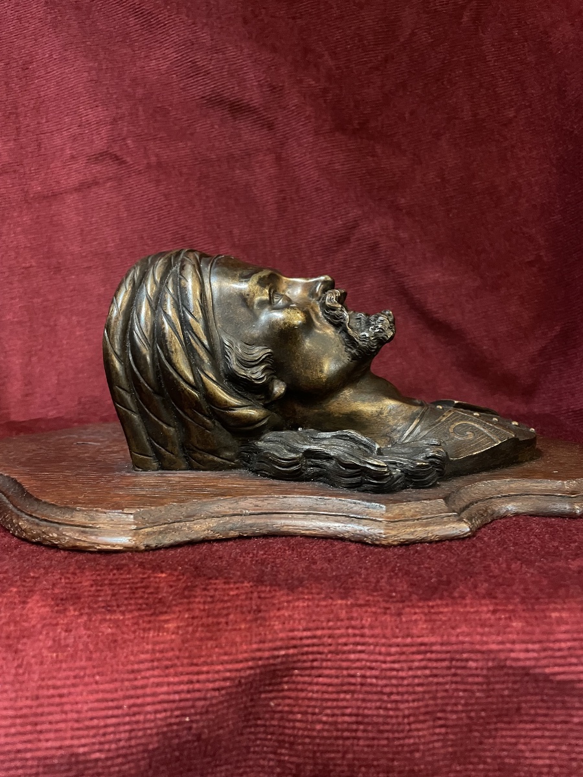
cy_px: 388
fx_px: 584
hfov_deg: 53.1
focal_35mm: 26
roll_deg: +1.6
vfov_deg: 67.3
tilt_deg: -7.5
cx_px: 292
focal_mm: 4.2
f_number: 1.6
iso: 800
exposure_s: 1/25
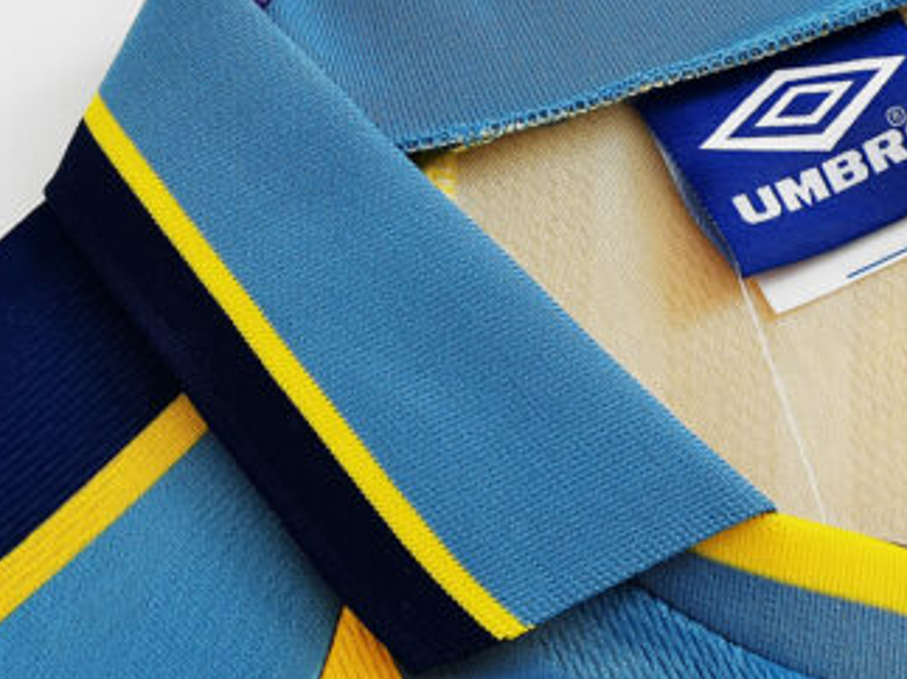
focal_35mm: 80
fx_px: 2095
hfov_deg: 24.1
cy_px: 174
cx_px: 719
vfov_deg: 18.3
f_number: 1.8
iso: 100
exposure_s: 1/50
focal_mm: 5.58
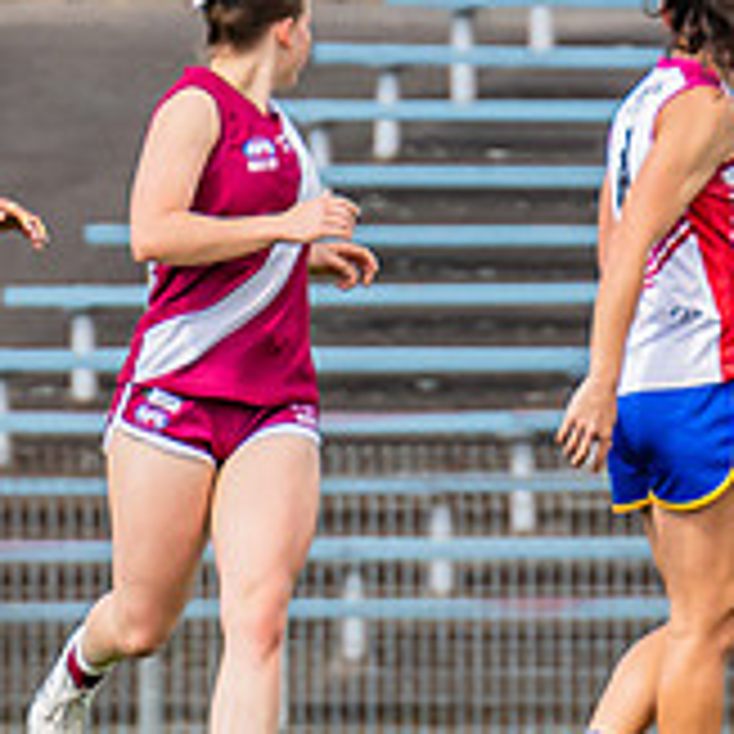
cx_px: -395
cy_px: 357
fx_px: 47595
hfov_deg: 0.9
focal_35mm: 1984
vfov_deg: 0.9
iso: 800
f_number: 5.6
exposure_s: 1/1600
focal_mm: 420
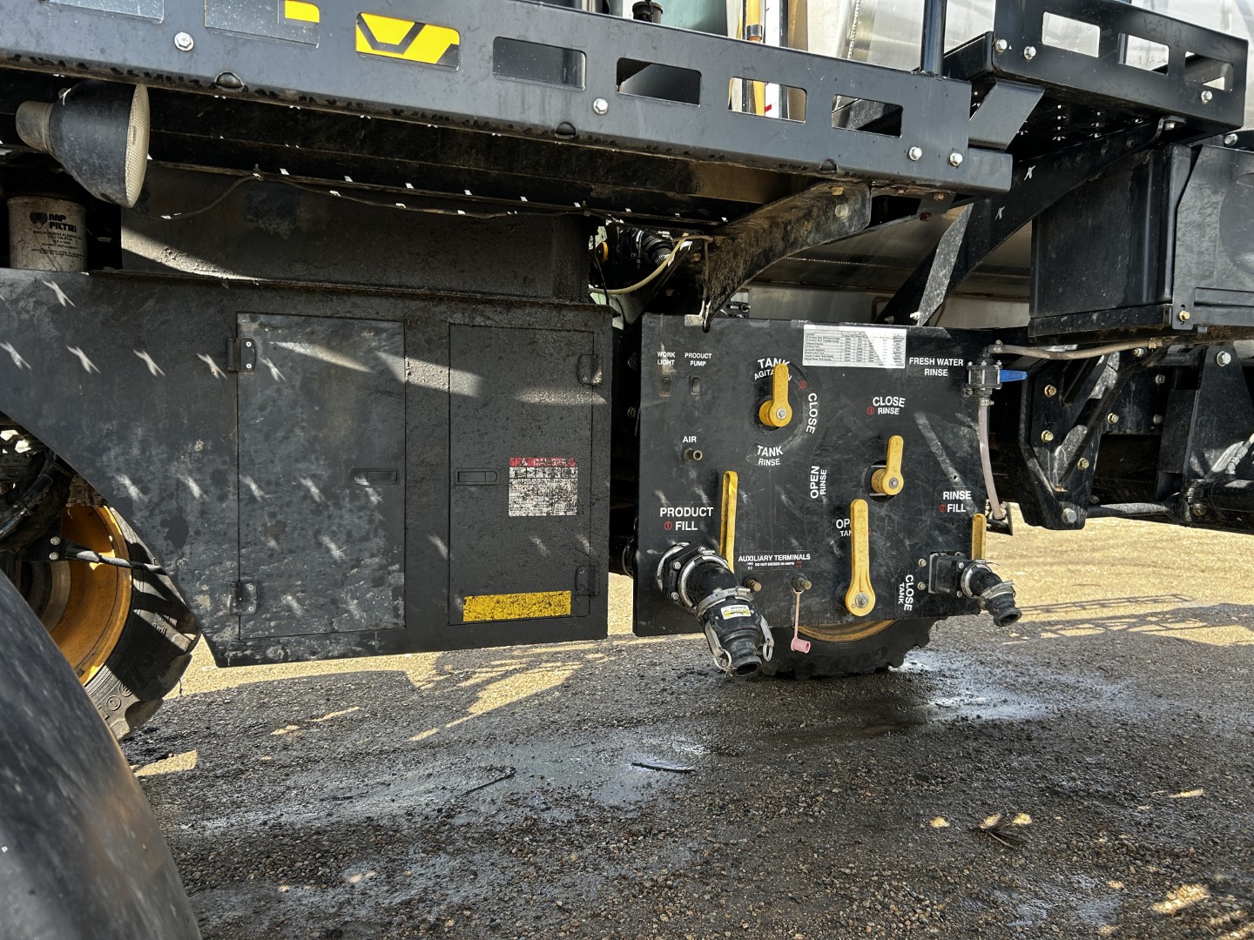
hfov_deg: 67.3
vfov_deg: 53.1
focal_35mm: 26
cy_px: 470
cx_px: 627
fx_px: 942
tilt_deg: -3.5
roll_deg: -0.1
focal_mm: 5.7
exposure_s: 1/427
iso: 50
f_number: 1.5
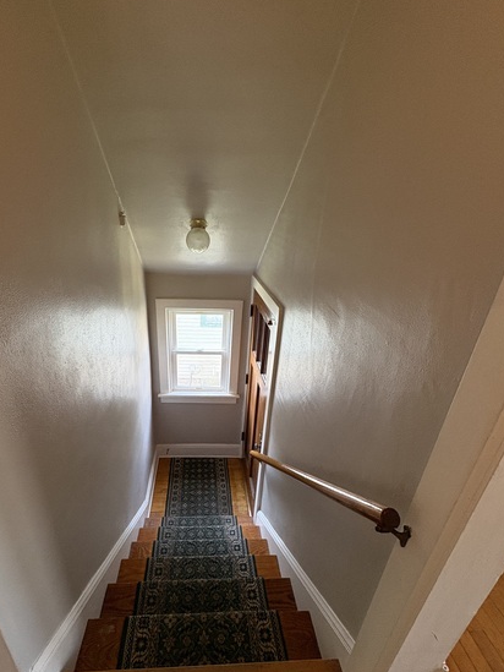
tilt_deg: -24.6
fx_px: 330
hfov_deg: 74.4
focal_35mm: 17
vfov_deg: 90.9
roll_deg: -1.9
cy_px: 360
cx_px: 218
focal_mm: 2.22
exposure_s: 1/60
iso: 250
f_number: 2.2
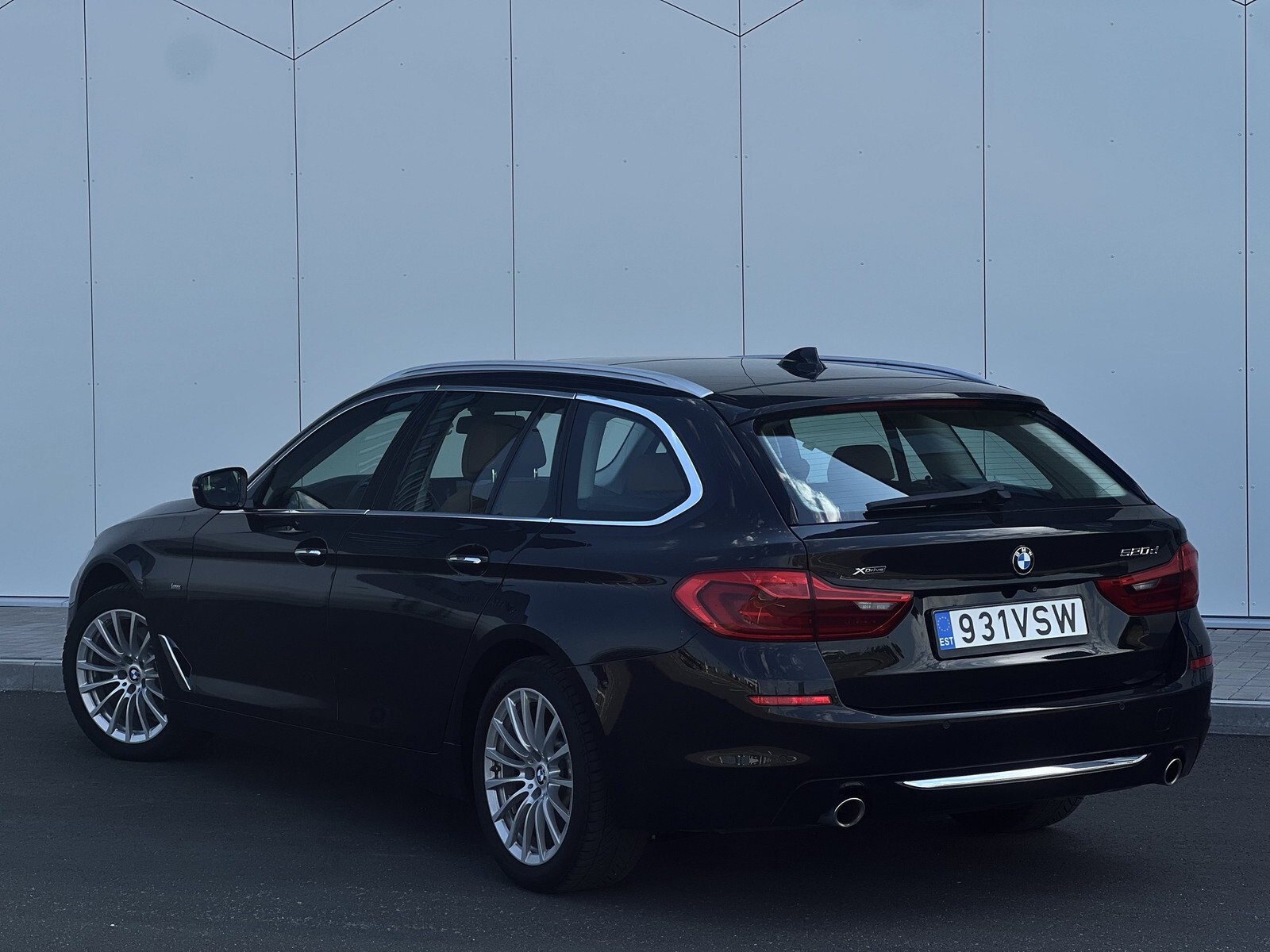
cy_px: 476
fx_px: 2825
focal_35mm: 77
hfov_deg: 25.3
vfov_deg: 19.1
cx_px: 635
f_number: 2.8
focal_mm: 9
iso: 25
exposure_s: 1/261
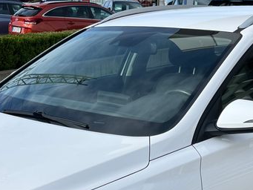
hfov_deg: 25.0
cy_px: 197
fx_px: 570
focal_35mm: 78
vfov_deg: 18.3
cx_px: 115
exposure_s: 1/2825
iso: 50
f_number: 1.6
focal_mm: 5.1
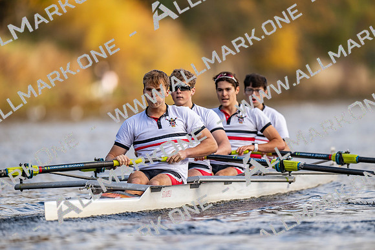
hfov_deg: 3.4
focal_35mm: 600
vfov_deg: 2.3
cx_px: 188
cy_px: 125
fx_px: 6251
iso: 800
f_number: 4
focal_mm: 600
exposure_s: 1/2500
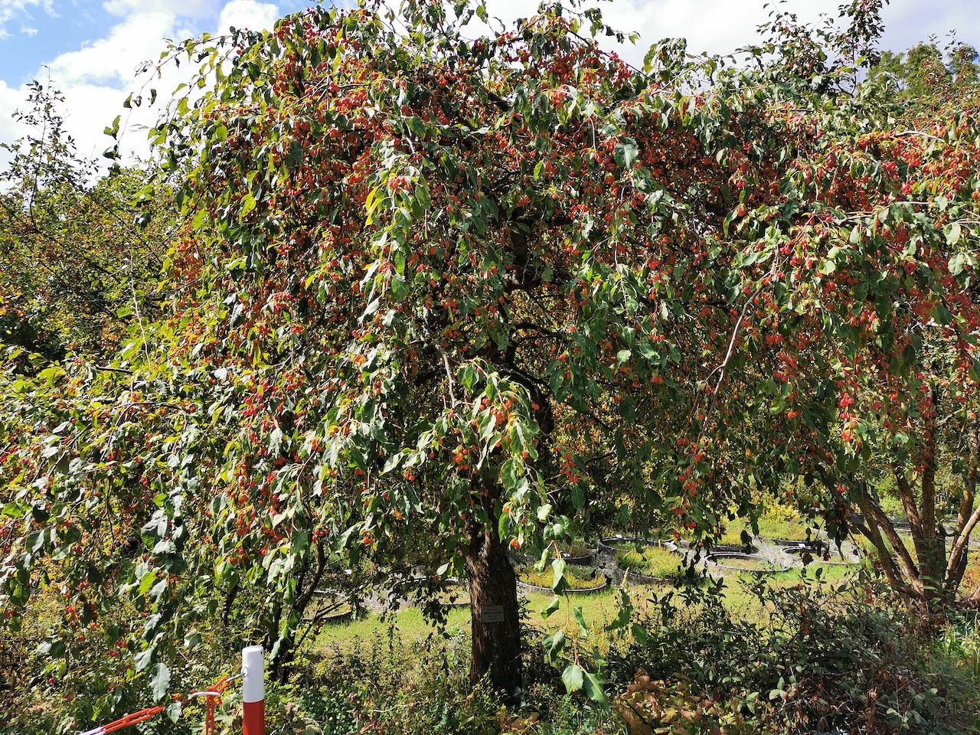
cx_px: 490
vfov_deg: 46.8
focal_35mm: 30
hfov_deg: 60.0
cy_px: 368
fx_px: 849
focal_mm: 5.58
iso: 50
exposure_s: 1/2564
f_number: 1.8
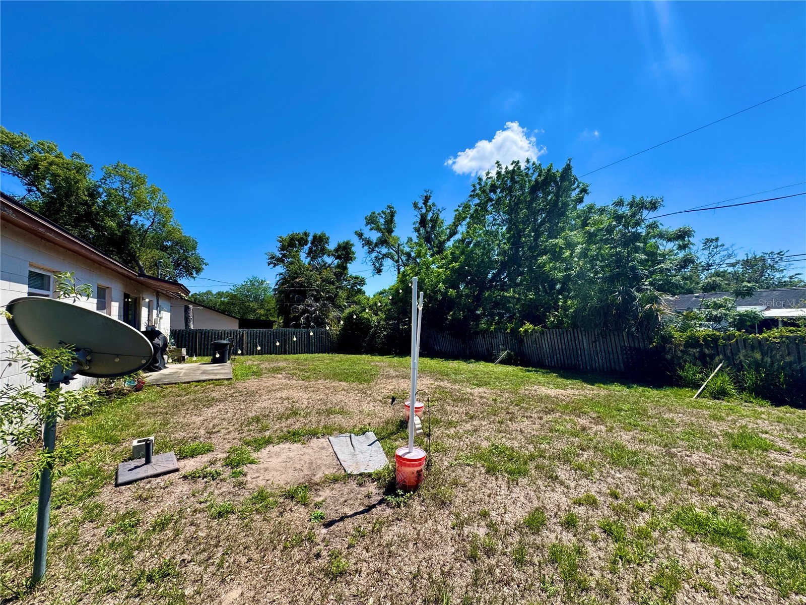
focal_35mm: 14
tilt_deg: +3.3
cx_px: 403
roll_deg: +0.0
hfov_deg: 102.1
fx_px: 326
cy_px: 302
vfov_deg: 85.7
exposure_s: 1/1323
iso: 50
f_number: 2.2
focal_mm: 2.22
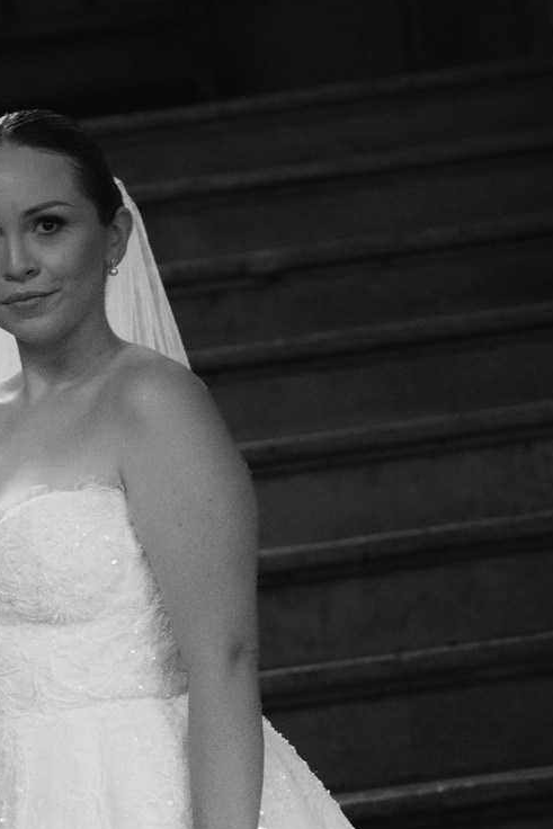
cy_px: 645
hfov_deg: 7.8
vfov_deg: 11.8
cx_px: -163
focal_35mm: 174
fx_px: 4007
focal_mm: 50
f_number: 1.8
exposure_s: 1/100
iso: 2500
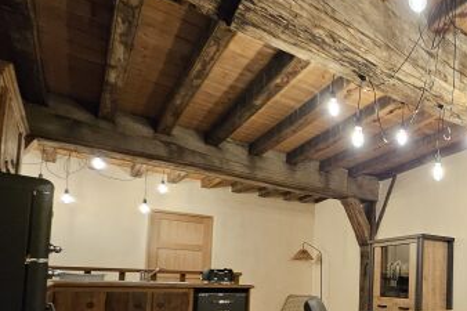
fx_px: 363
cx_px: 450
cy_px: 256
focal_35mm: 28
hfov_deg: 53.7
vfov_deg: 43.8
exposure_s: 1/33
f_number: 2.2
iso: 320
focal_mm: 1.74
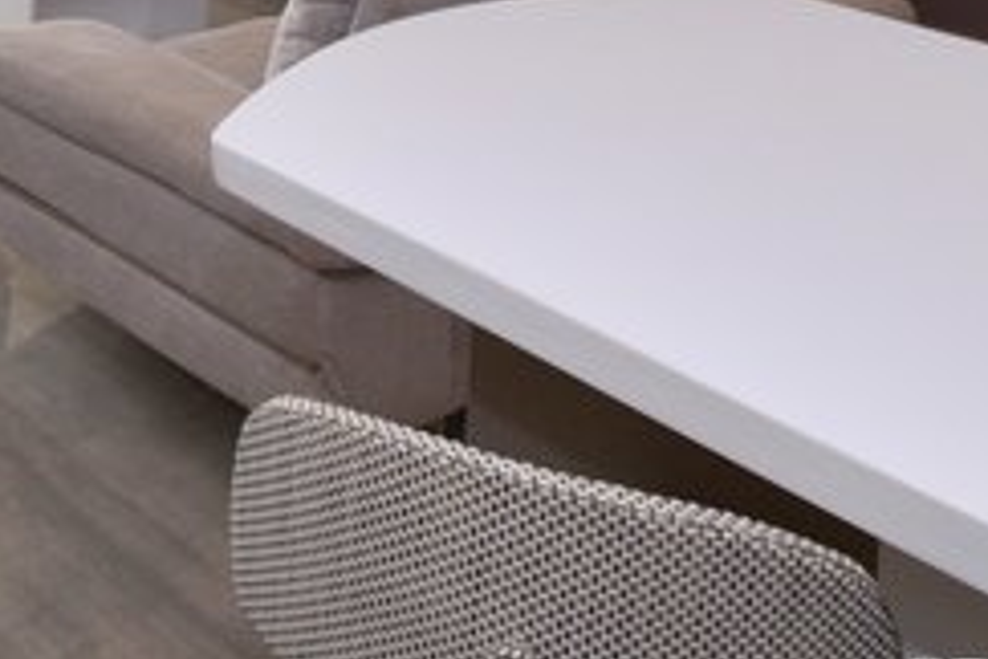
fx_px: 1454
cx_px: 179
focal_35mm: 53
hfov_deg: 36.1
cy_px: -370
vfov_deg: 21.0
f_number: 8
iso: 160
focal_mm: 10
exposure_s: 1/40
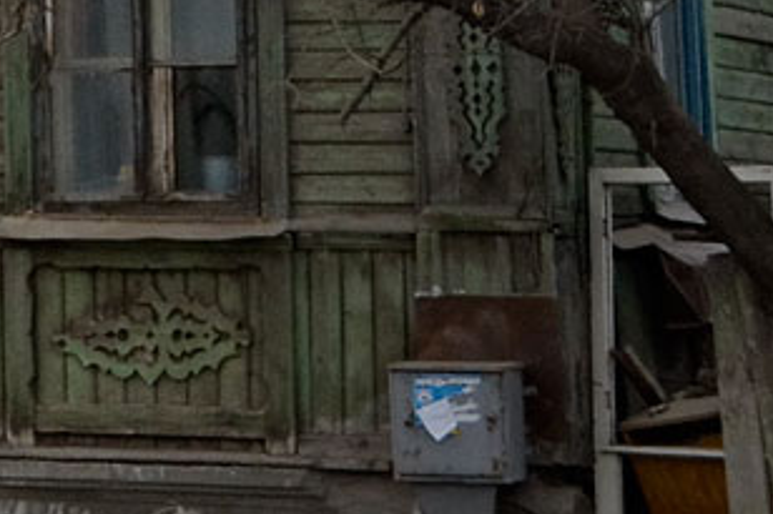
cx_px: -1009
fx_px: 4700
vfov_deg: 6.1
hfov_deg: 8.6
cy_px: -459
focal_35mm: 219
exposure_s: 1/125
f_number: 6.3
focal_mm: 30
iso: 400
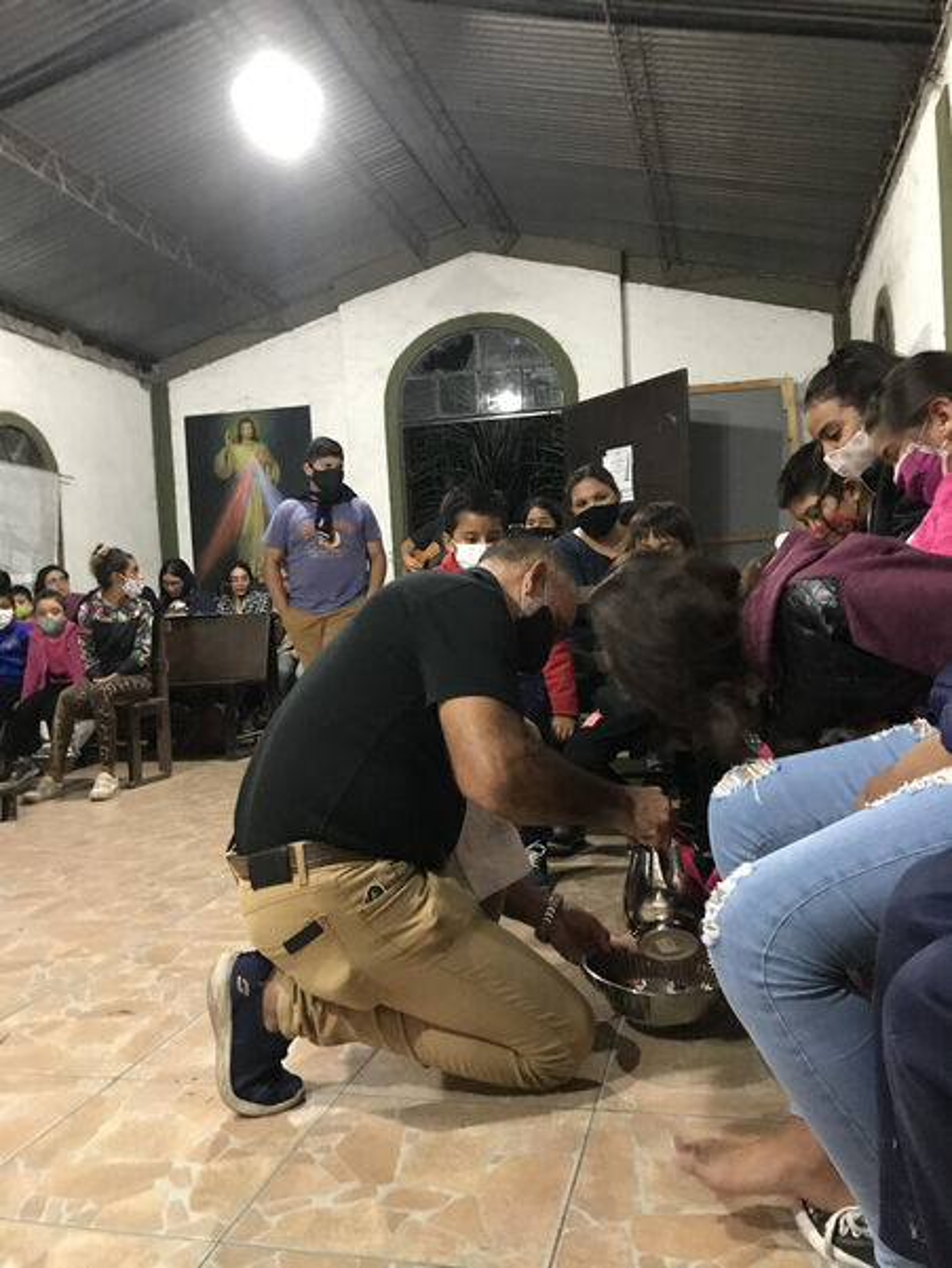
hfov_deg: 49.8
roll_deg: +3.2
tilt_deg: +0.3
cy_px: 634
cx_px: 476
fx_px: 1026
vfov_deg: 63.4
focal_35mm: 28
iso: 80
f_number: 1.8
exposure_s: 1/5
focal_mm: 3.99
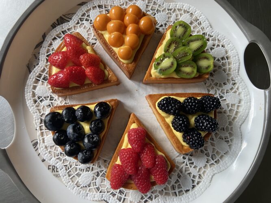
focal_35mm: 26
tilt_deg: -83.5
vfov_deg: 53.0
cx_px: 136
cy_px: 102
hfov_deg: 67.3
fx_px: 204
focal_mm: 4.25
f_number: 1.8
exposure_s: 1/60
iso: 125
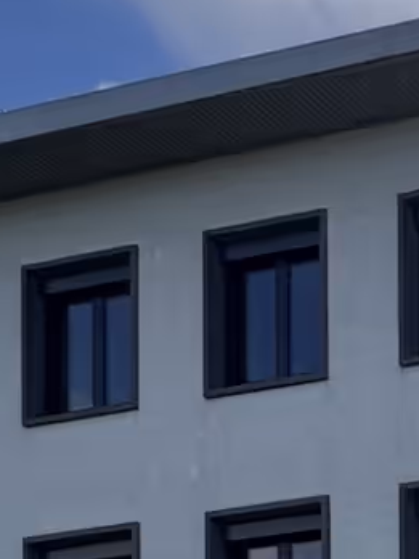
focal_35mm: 103
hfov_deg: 10.0
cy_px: 1259
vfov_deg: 14.3
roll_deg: -0.6
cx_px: 1320
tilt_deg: +0.5
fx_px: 1662
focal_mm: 2.22
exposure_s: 1/1536
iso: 40
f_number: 2.2
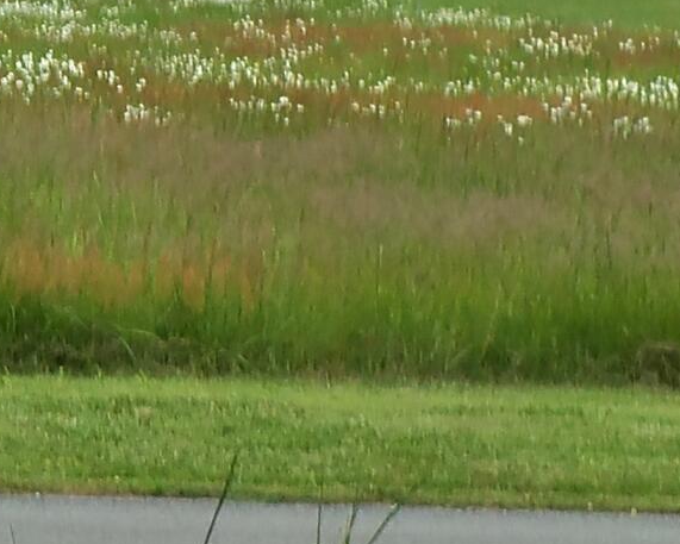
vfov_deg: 3.8
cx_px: -631
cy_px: -633
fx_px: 8052
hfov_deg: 4.8
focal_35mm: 400
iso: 80
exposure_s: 1/400
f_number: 4.2
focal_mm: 14.3
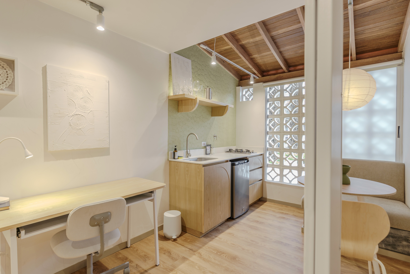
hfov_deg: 93.3
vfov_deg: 70.4
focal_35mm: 17
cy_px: 137
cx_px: 205
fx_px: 194
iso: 400
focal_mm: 17
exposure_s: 1/4
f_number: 7.1
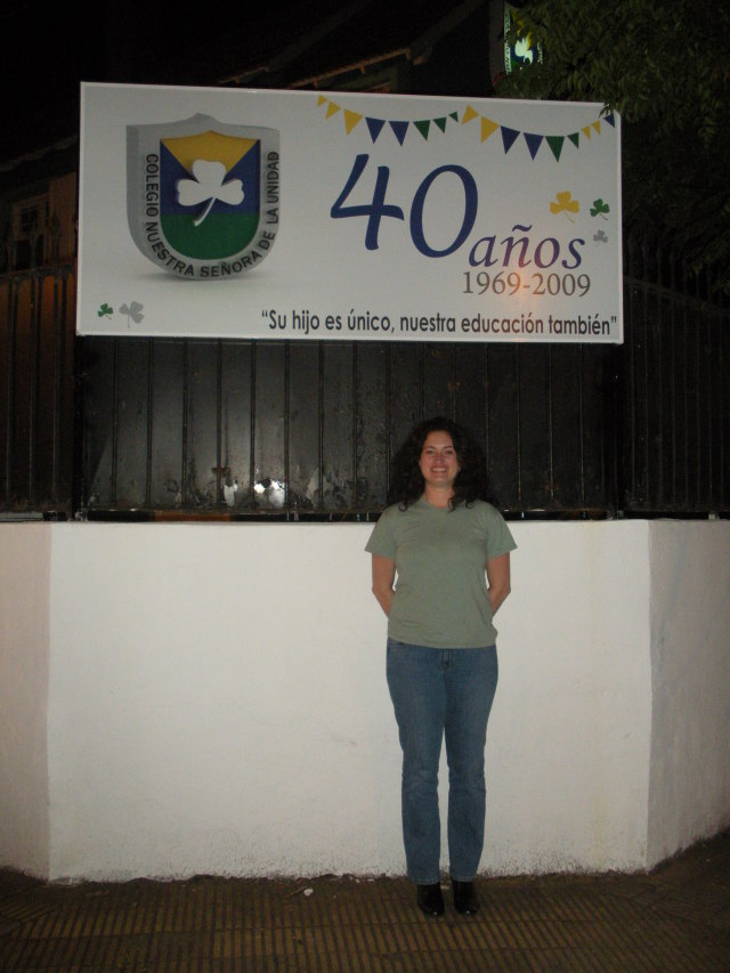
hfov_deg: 39.7
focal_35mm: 36
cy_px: 486
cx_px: 365
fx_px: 1012
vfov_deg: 51.3
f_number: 3.5
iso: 372
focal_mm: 6.3
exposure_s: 1/60
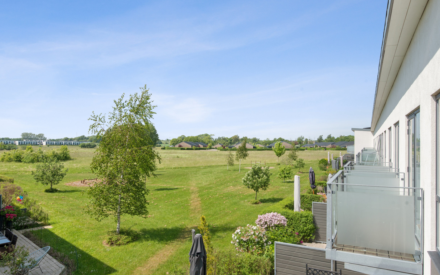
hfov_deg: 74.8
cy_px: 141
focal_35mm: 24
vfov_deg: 51.1
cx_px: 219
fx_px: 288
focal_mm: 18
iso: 200
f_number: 10
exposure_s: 1/250
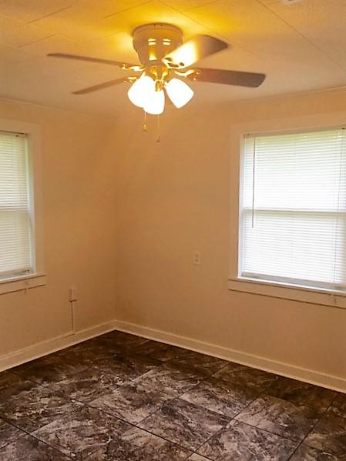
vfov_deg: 61.7
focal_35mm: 29
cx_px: 173
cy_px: 230
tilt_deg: -3.4
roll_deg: -2.6
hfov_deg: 48.2
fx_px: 387
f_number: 2.2
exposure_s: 1/30
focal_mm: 4.15
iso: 40
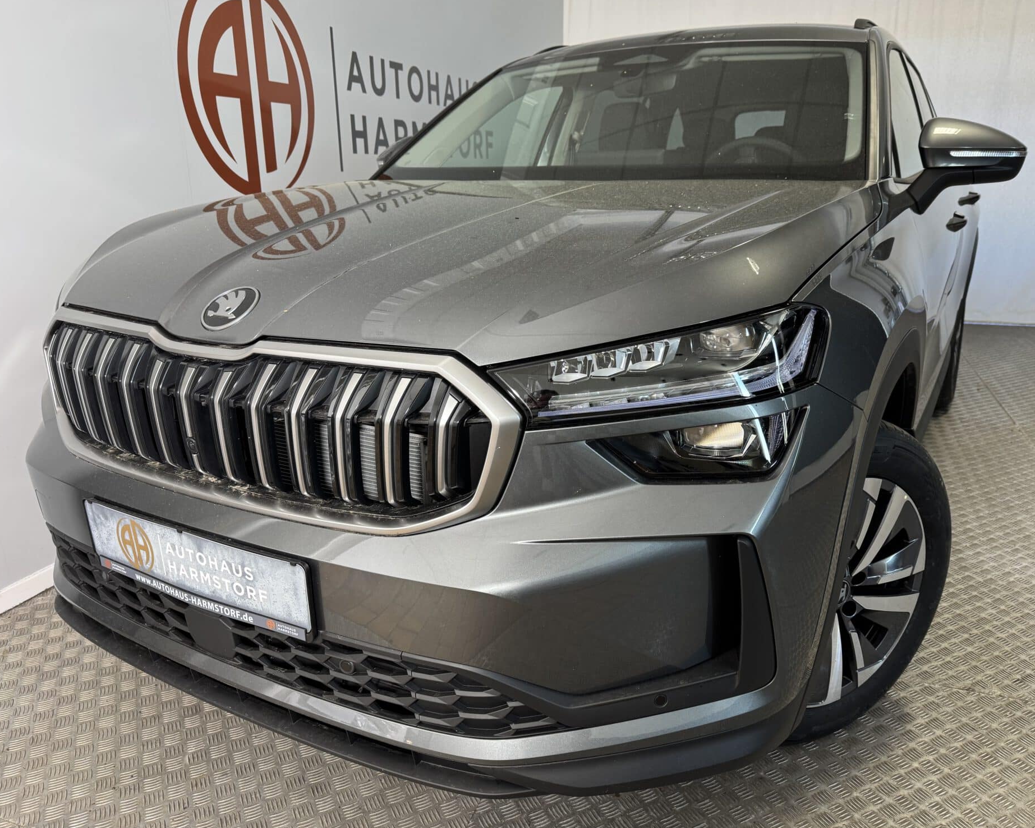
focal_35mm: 26
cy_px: 401
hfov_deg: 66.0
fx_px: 796
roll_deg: +0.0
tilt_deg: -16.5
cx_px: 541
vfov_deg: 54.9
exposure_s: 1/50
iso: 160
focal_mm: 6.76
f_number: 1.78
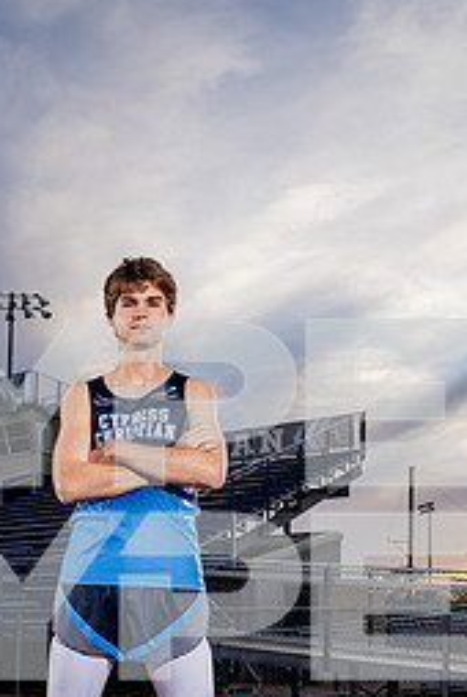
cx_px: 88
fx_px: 893
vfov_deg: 40.2
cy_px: 598
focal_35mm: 46
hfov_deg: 28.6
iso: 100
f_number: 4
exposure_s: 1/250
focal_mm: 26
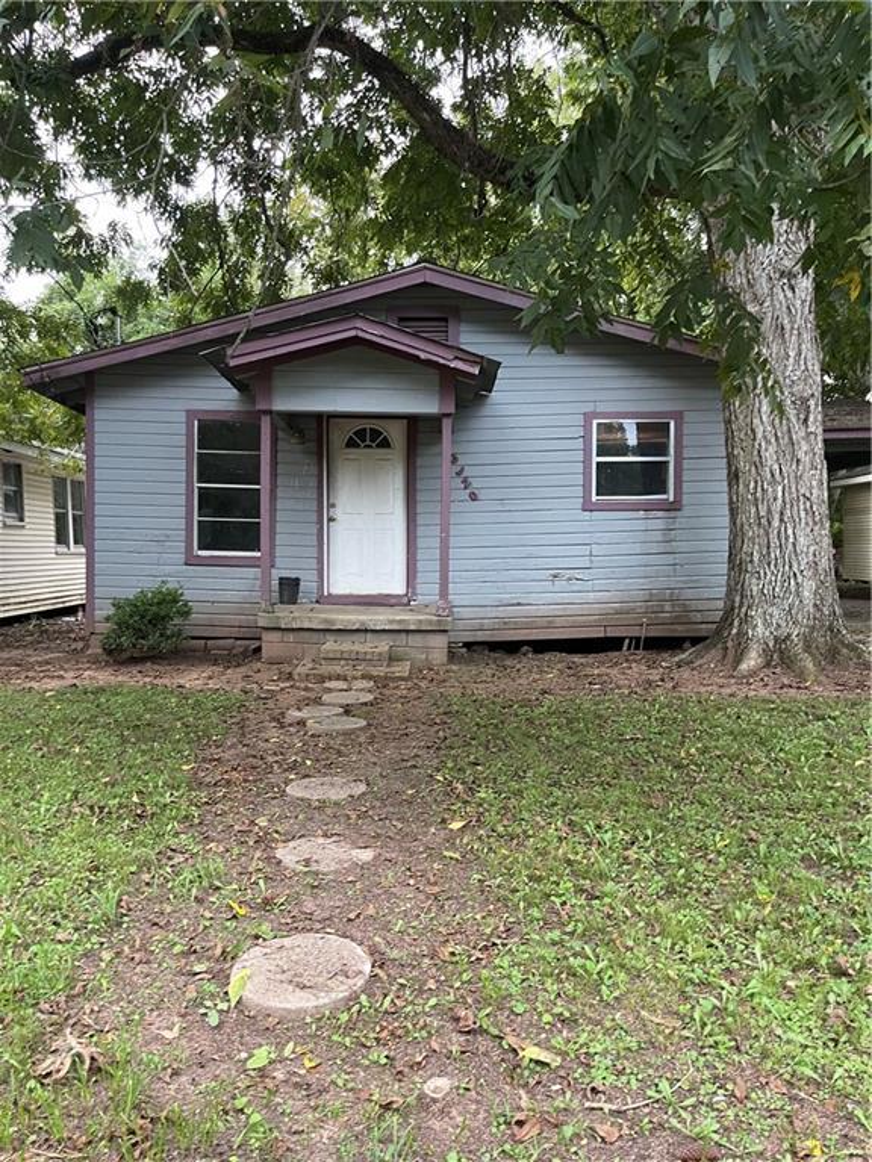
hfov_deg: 54.9
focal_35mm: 25
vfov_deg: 69.4
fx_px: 840
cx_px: 436
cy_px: 581
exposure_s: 1/60
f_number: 1.6
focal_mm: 5.1
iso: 400
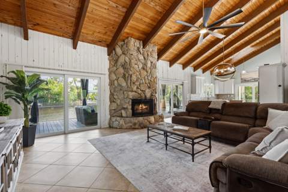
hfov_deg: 96.7
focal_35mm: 16
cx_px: 144
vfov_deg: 73.7
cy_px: 96
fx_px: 128
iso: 800
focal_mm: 16
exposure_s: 1/10
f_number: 8
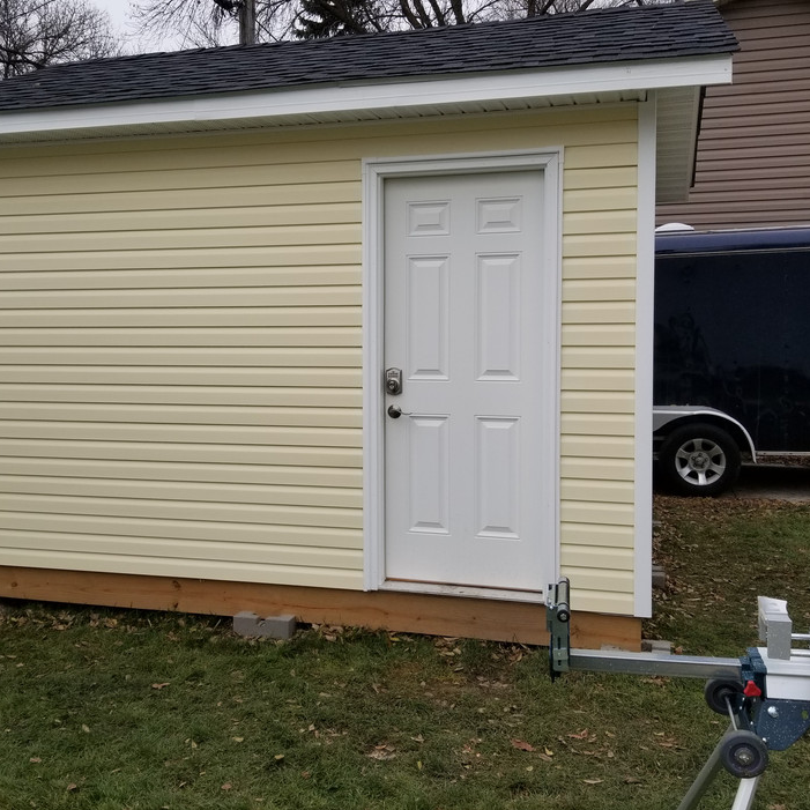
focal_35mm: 35
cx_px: 332
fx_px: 927
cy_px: 379
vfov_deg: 47.2
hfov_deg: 47.0
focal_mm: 4.25
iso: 50
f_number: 1.7
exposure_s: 1/1188
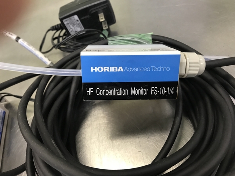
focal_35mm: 28
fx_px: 190
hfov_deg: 63.4
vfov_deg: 49.7
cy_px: 88
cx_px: 118
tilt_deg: -52.1
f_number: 1.8
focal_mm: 3.99
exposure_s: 1/17
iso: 40
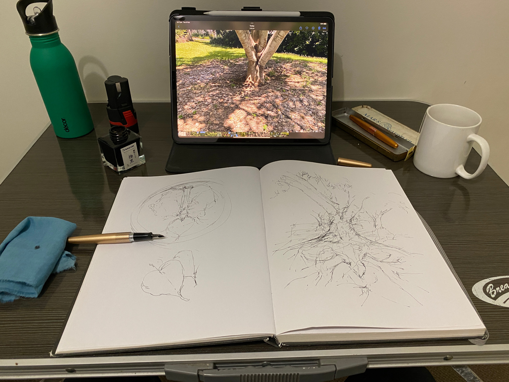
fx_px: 382
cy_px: 191
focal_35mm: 26
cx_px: 254
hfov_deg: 67.3
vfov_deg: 53.1
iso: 320
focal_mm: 4.25
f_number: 1.8
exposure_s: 1/50
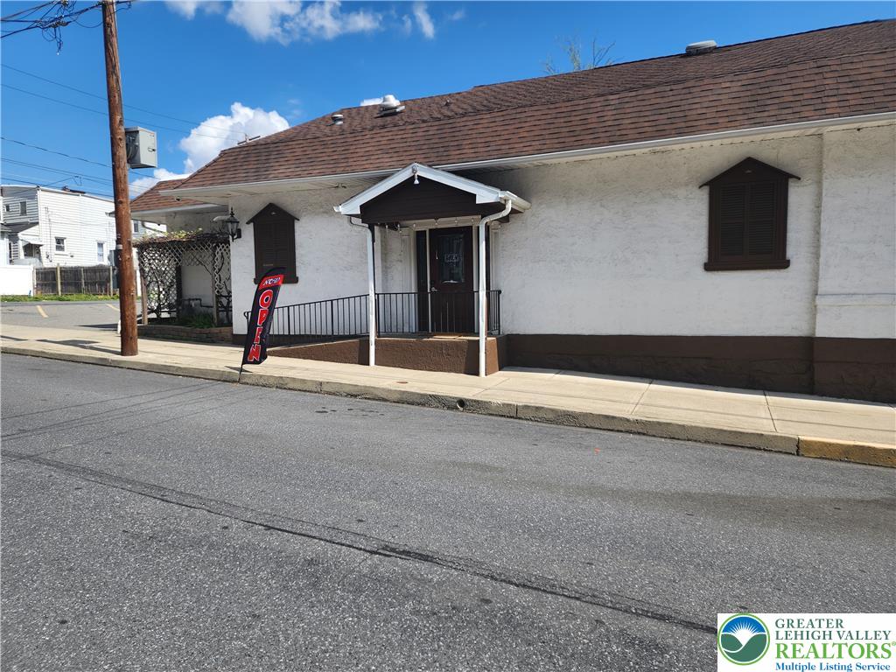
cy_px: 336
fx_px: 595
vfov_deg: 58.9
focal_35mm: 23
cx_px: 448
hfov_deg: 73.9
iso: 12
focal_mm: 6.4
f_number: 1.8
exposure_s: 1/880
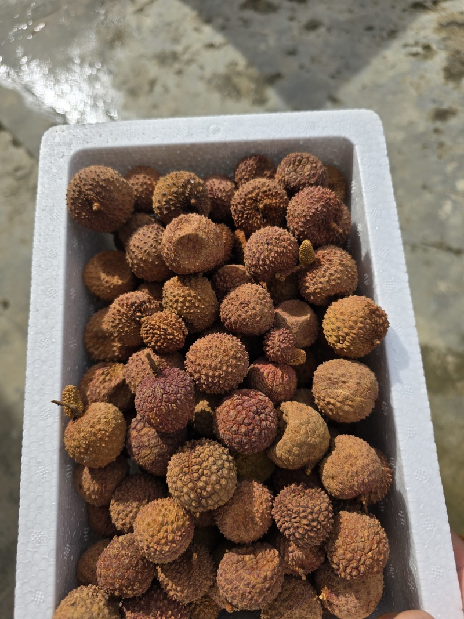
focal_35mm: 23
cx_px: 232
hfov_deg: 58.9
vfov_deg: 73.9
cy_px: 310
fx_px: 411
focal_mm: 6.3
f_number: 1.7
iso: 12
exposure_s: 1/997
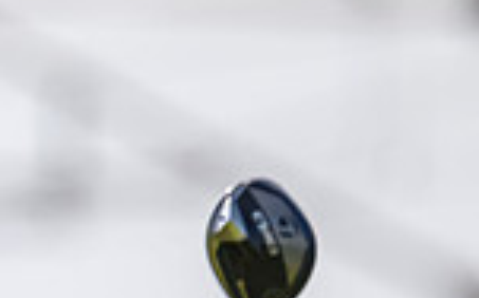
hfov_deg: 1.0
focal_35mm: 2010
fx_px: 26210
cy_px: 574
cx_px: -647
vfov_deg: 0.7
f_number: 4
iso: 500
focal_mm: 400
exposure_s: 1/5000
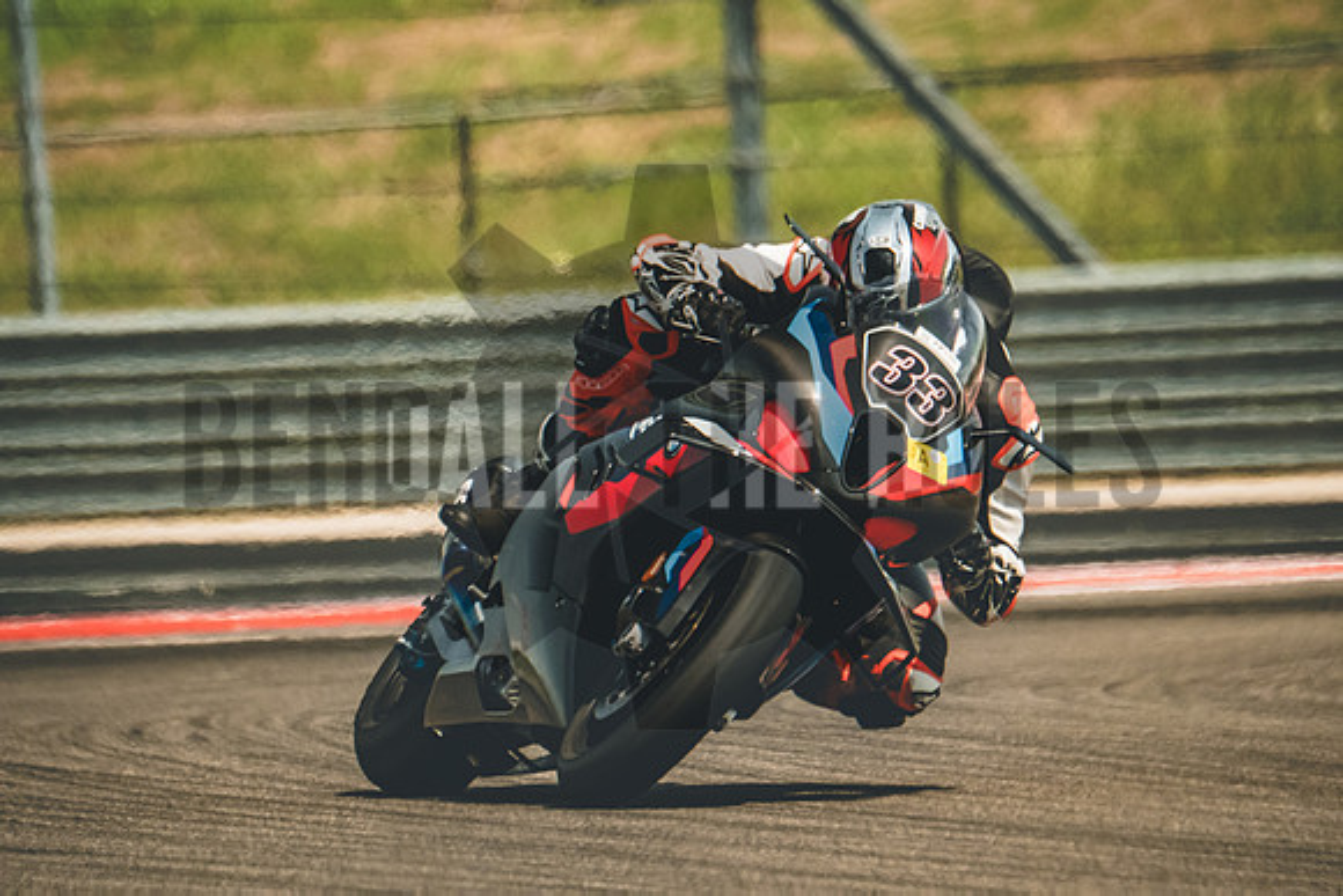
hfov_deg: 3.4
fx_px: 22388
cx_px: 672
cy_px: 448
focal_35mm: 600
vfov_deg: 2.3
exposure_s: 1/2500
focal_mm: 400
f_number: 5.6
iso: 1250
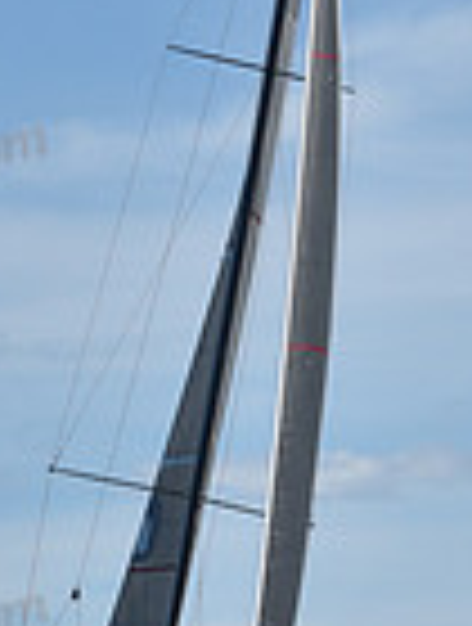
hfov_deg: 3.7
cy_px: 378
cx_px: 281
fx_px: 7239
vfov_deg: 4.9
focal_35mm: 400
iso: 250
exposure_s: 1/800
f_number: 11
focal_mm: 100
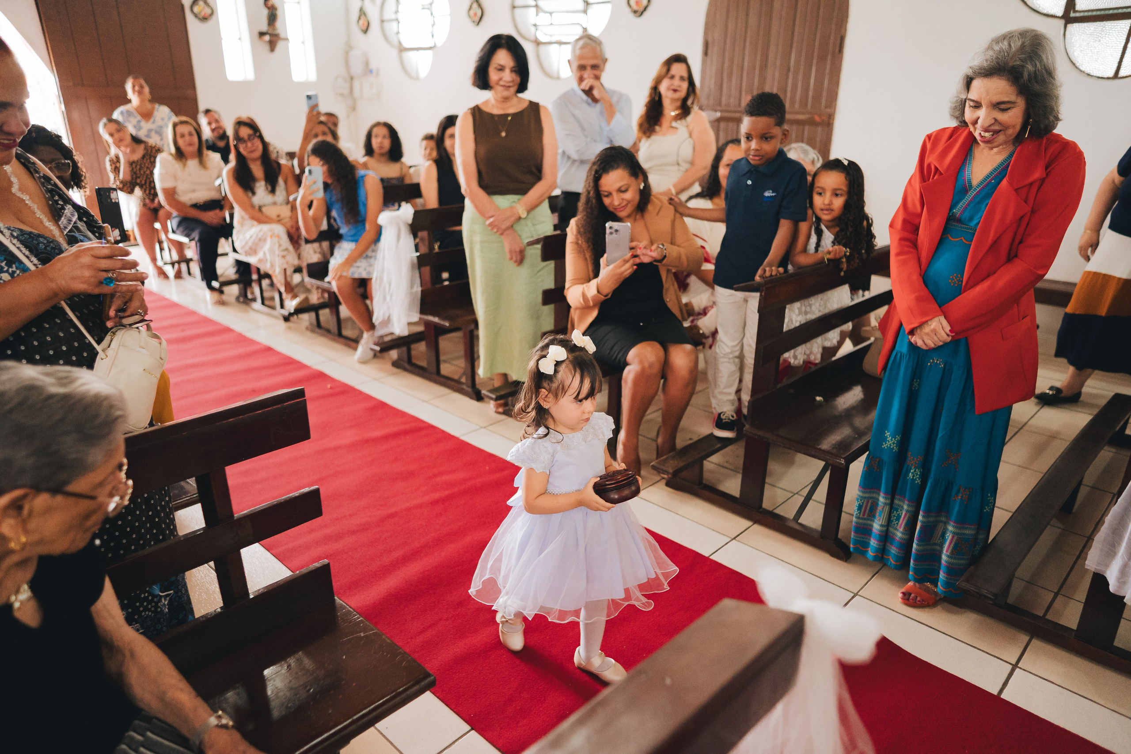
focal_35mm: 24
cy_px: 377
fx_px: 754
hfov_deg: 73.7
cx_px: 566
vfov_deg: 53.1
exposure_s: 1/500
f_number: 2
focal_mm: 24
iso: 4000
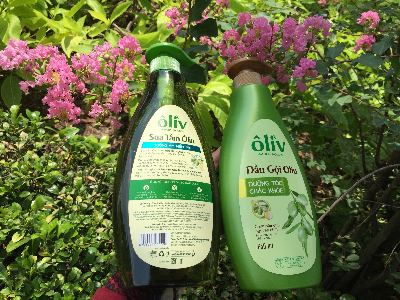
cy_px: 150
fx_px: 335
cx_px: 200
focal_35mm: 29
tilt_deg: -30.7
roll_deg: -20.0
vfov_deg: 48.2
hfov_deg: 61.7
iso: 32
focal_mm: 4.15
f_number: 2.2
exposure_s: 1/2475
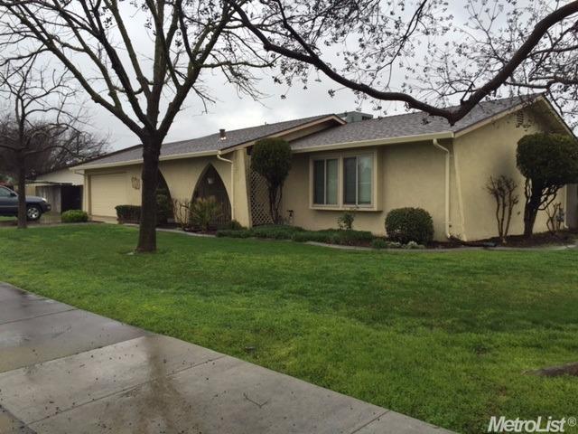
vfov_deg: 48.2
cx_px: 289
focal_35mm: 29
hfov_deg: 61.7
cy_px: 217
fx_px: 484
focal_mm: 4.15
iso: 32
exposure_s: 1/335
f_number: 2.2
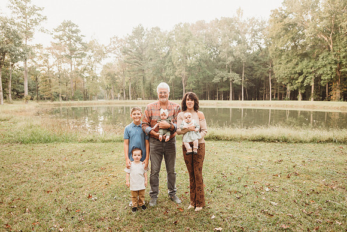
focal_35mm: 25
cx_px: 177
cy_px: 116
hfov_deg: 71.7
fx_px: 240
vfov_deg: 51.5
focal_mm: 24
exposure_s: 1/125
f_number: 2.5
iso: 800
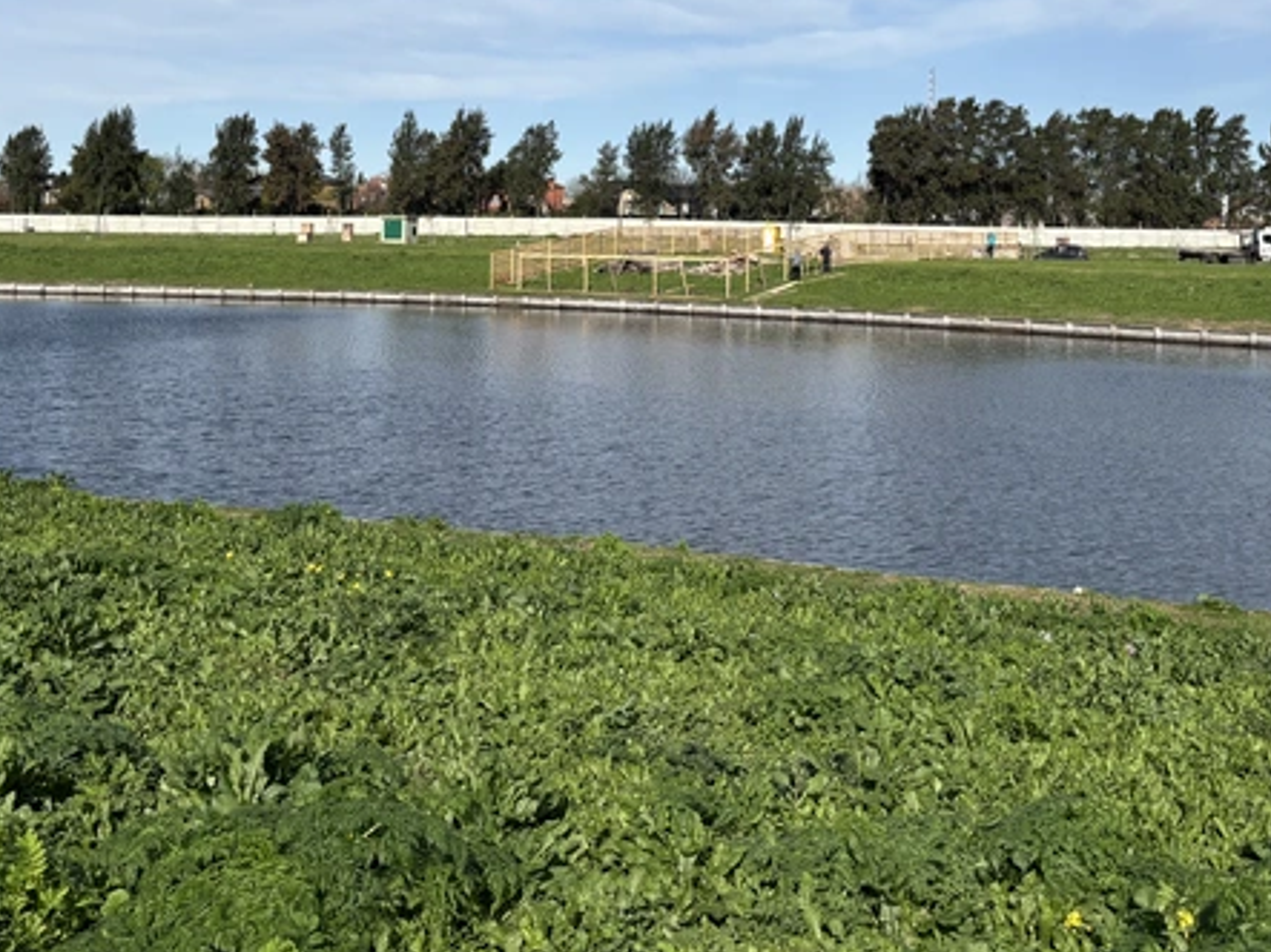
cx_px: 577
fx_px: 1725
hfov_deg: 40.4
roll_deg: -0.9
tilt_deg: +1.9
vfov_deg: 29.7
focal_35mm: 47
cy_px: 118
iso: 50
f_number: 1.6
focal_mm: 5.96
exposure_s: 1/5618
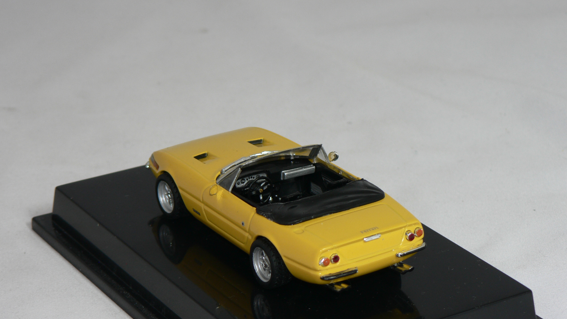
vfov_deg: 10.8
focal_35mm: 112
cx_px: 283
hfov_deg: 19.1
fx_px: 1684
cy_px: 184
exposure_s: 1/60
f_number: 3.2
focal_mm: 16.9
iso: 80
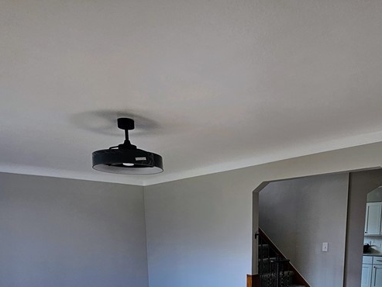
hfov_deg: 64.5
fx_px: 298
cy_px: 286
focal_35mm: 27
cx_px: 234
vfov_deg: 44.0
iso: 50
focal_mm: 2.2
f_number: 2.2
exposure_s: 1/151
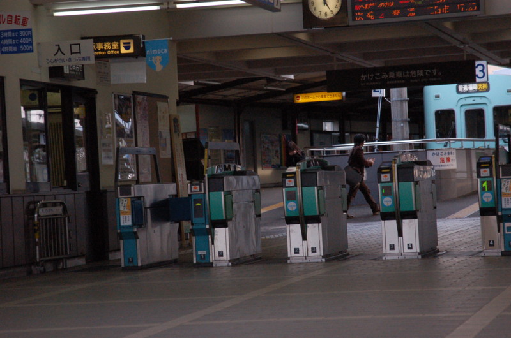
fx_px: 1806
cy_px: 169
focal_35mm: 128
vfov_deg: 10.7
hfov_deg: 16.1
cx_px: 256
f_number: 5.6
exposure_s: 1/500
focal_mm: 85
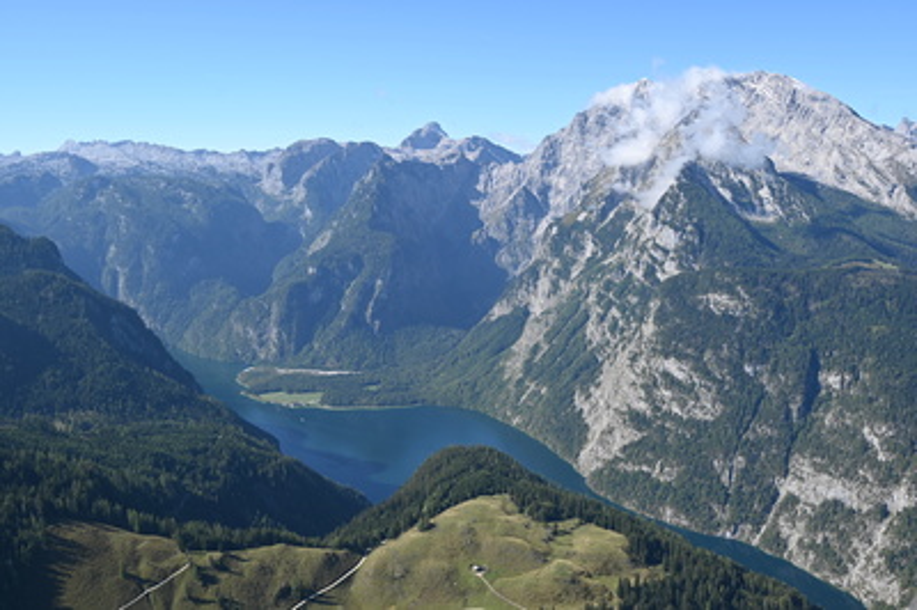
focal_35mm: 35
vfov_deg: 37.8
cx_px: 458
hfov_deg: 54.5
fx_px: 891
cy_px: 305
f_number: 6.3
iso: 100
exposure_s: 1/320
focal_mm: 35
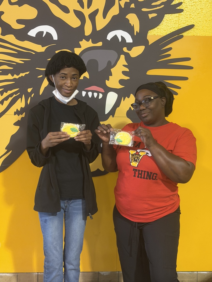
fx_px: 392
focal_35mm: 48
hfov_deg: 30.3
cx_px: 106
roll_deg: -1.3
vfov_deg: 39.7
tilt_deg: -4.3
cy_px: 141
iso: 250
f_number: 1.78
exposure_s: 1/40
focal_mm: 6.76
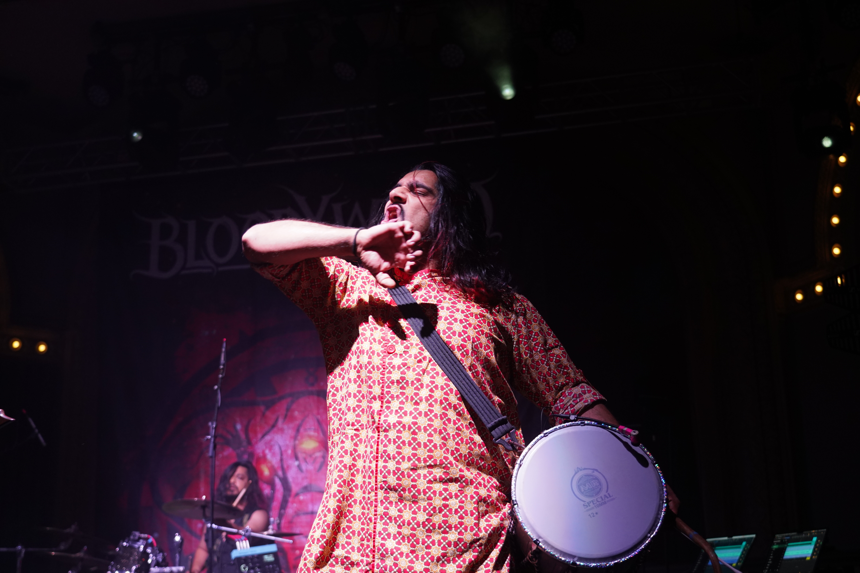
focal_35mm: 45
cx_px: 430
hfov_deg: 43.6
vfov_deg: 29.9
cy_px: 286
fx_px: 1075
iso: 2000
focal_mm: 45
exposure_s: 1/160
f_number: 4
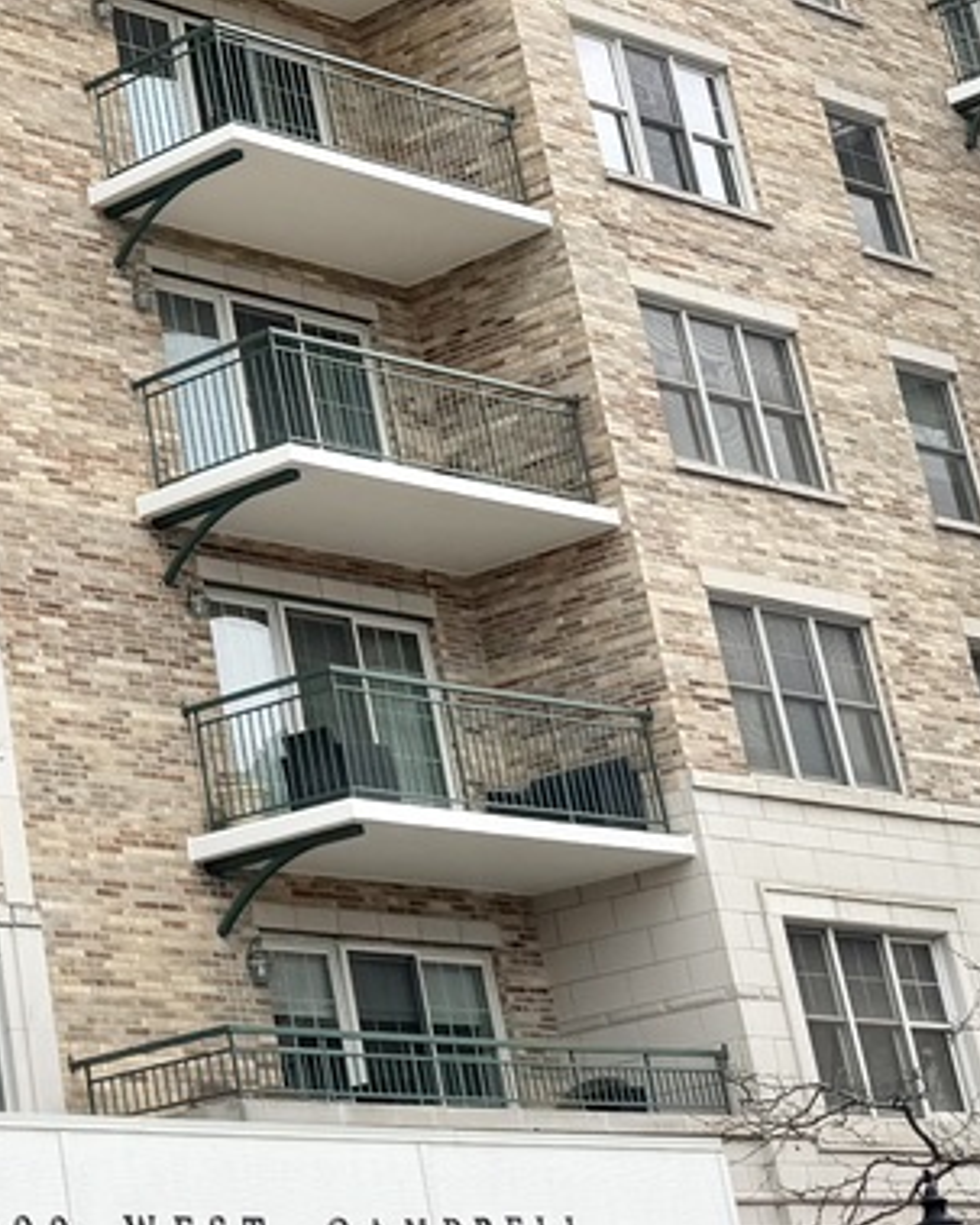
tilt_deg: +26.8
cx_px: -327
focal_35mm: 89
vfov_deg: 20.6
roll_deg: +5.8
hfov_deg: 16.3
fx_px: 3228
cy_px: -68
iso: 80
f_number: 1.78
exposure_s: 1/3597
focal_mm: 6.76
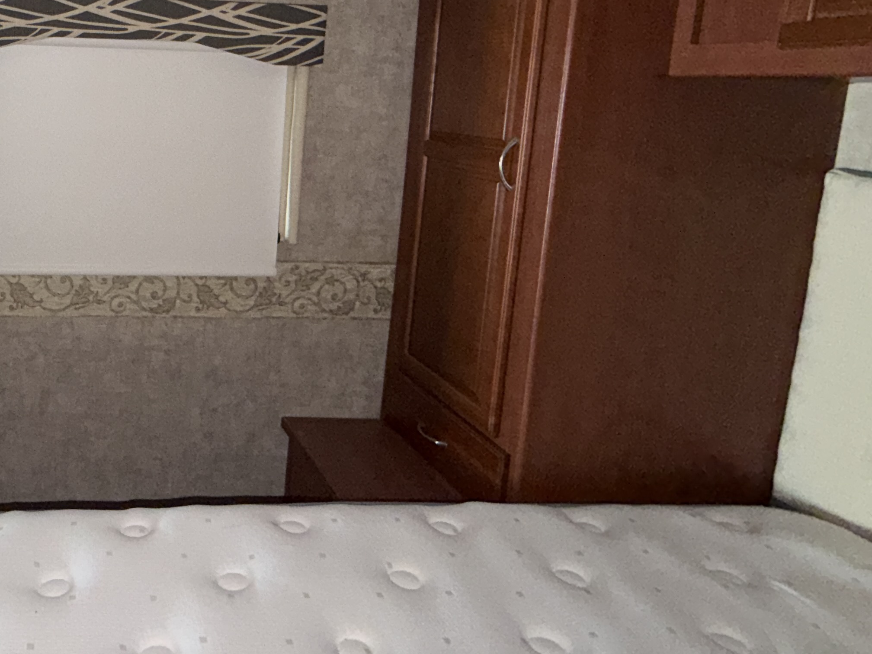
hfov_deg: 55.8
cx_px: 103
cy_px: 175
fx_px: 705
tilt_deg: -7.5
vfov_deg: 48.1
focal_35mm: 28
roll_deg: -2.3
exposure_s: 1/40
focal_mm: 2.22
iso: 200
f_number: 2.2
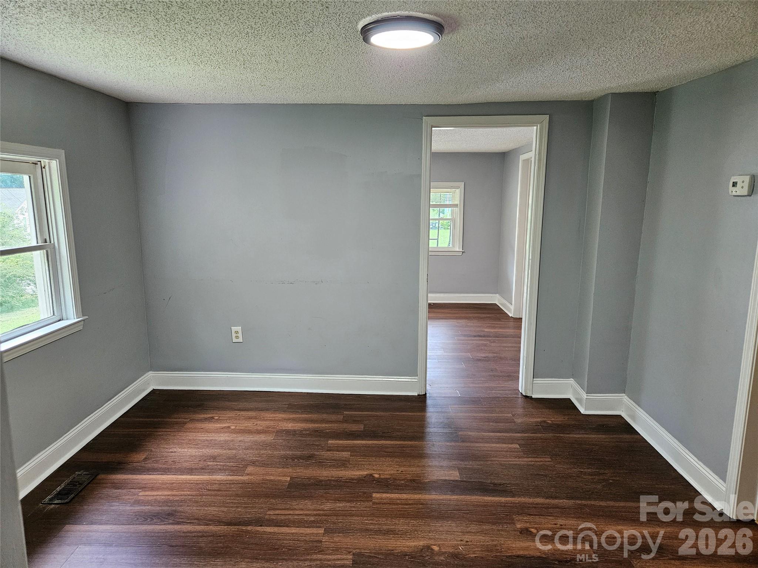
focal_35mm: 23
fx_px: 504
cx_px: 379
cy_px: 284
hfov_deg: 73.9
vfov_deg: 58.9
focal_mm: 5.4
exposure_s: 1/120
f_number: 1.8
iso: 500
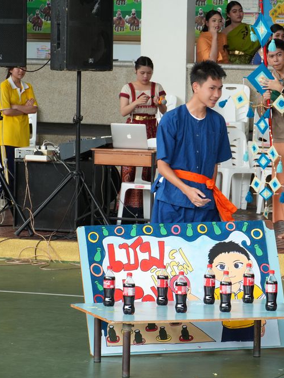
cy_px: 190
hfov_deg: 8.2
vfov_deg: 10.9
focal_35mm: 181
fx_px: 1976
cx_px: 271
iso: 500
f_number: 5.6
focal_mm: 83
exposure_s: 1/125
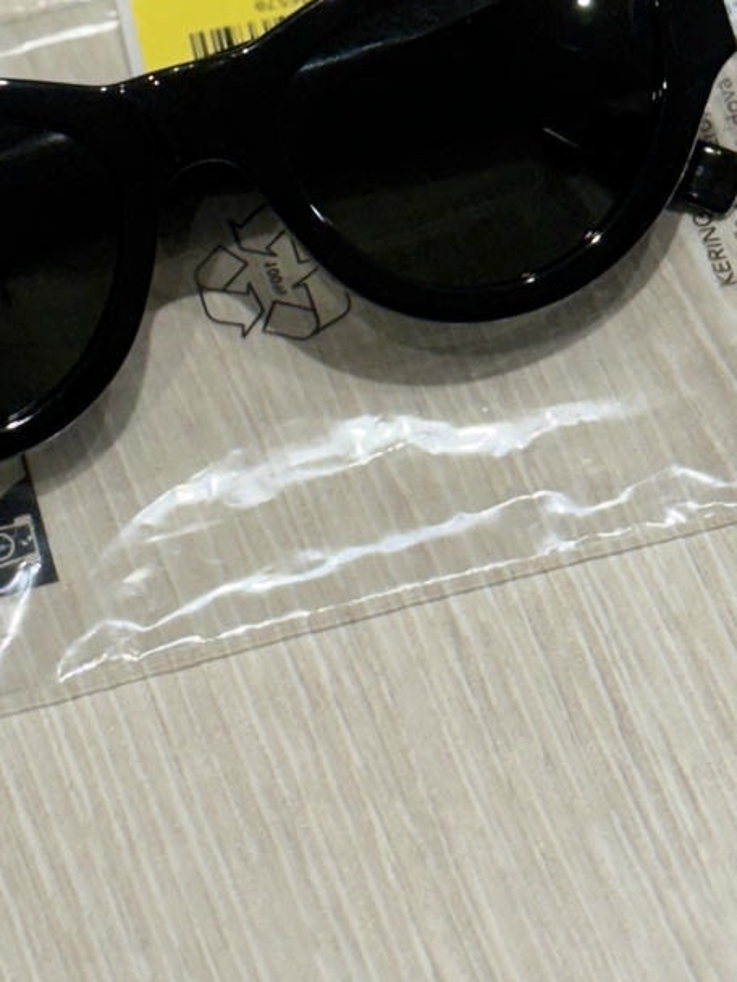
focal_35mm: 158
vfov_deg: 12.1
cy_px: -362
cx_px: 320
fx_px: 4485
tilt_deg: -50.5
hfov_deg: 9.4
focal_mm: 6.76
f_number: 1.78
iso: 80
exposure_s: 1/120
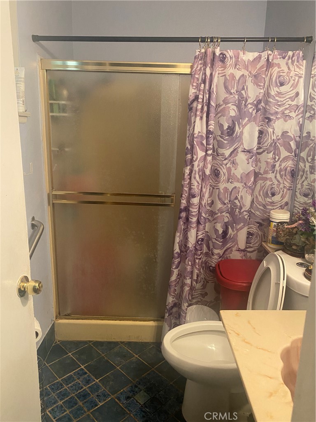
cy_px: 211
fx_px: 316
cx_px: 158
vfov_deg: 67.3
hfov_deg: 53.1
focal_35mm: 26
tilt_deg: -13.1
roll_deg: -0.5
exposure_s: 1/40
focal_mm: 4.25
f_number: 1.8
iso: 320
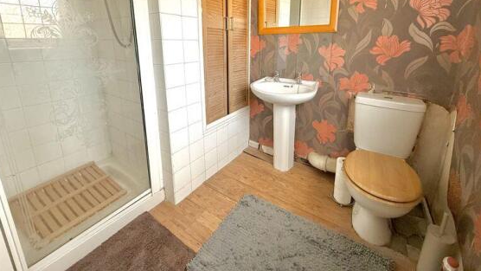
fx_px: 204
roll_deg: -0.5
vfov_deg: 65.0
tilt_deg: -12.8
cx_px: 247
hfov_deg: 99.3
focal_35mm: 16
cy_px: 86
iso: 320
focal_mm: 2.22
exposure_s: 1/99
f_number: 2.2
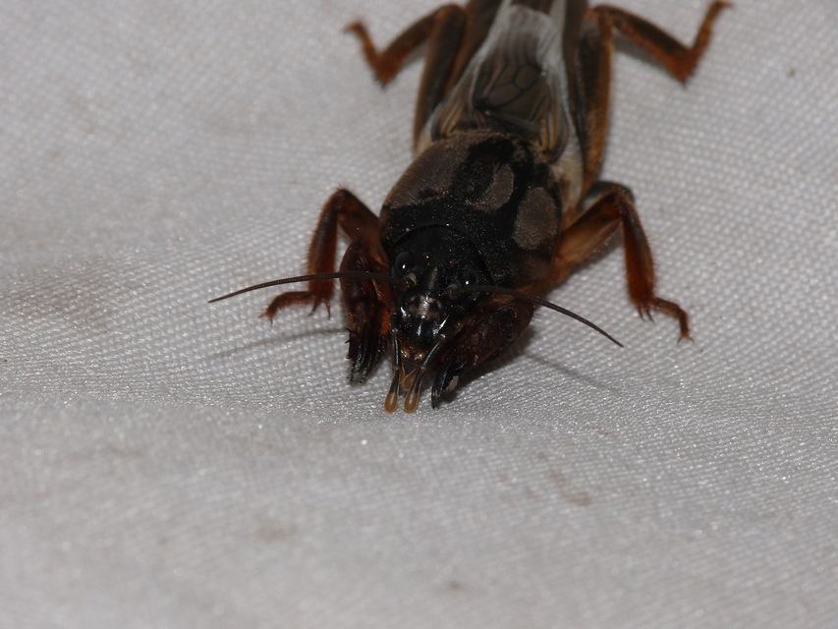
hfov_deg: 8.7
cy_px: 314
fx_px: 5520
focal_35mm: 228
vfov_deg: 6.5
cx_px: 419
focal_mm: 48.2
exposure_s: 1/640
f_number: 11
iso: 100
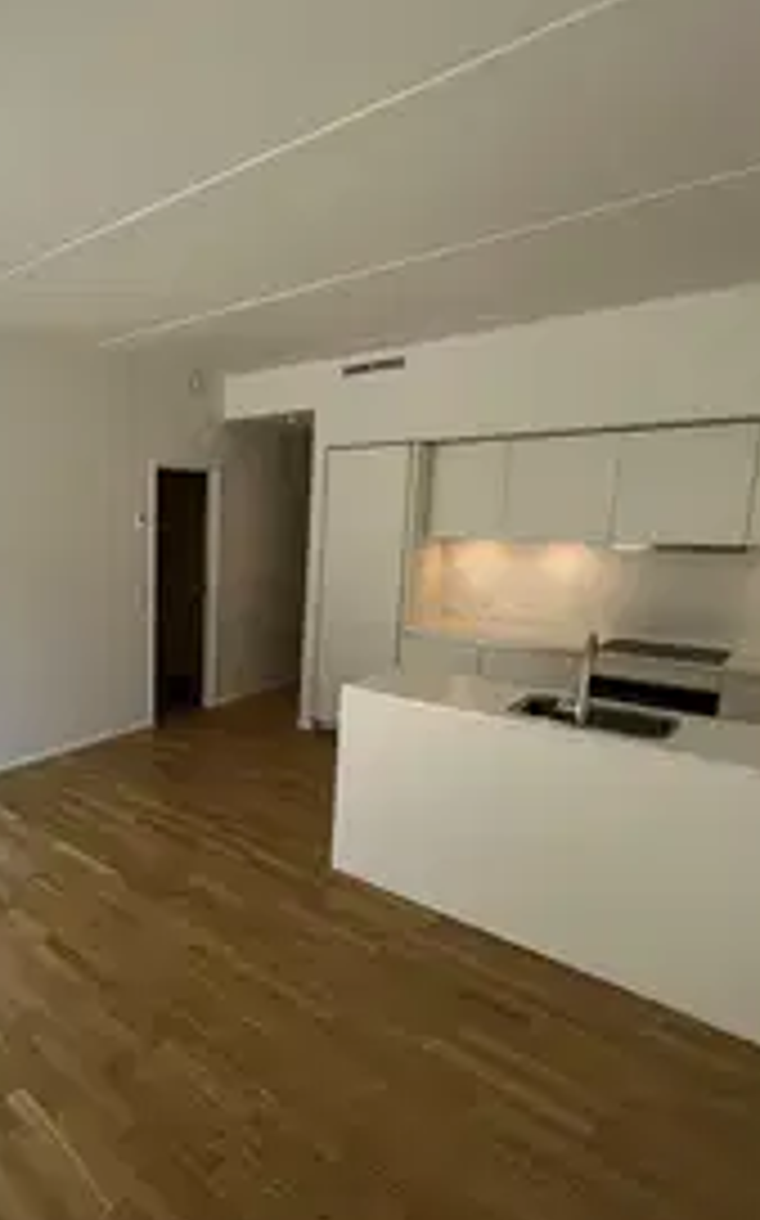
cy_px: 621
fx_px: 631
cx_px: 128
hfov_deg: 56.5
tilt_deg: -8.3
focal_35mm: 19
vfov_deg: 88.0
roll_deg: -0.2
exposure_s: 1/120
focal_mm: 1.57
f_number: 1.8
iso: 32
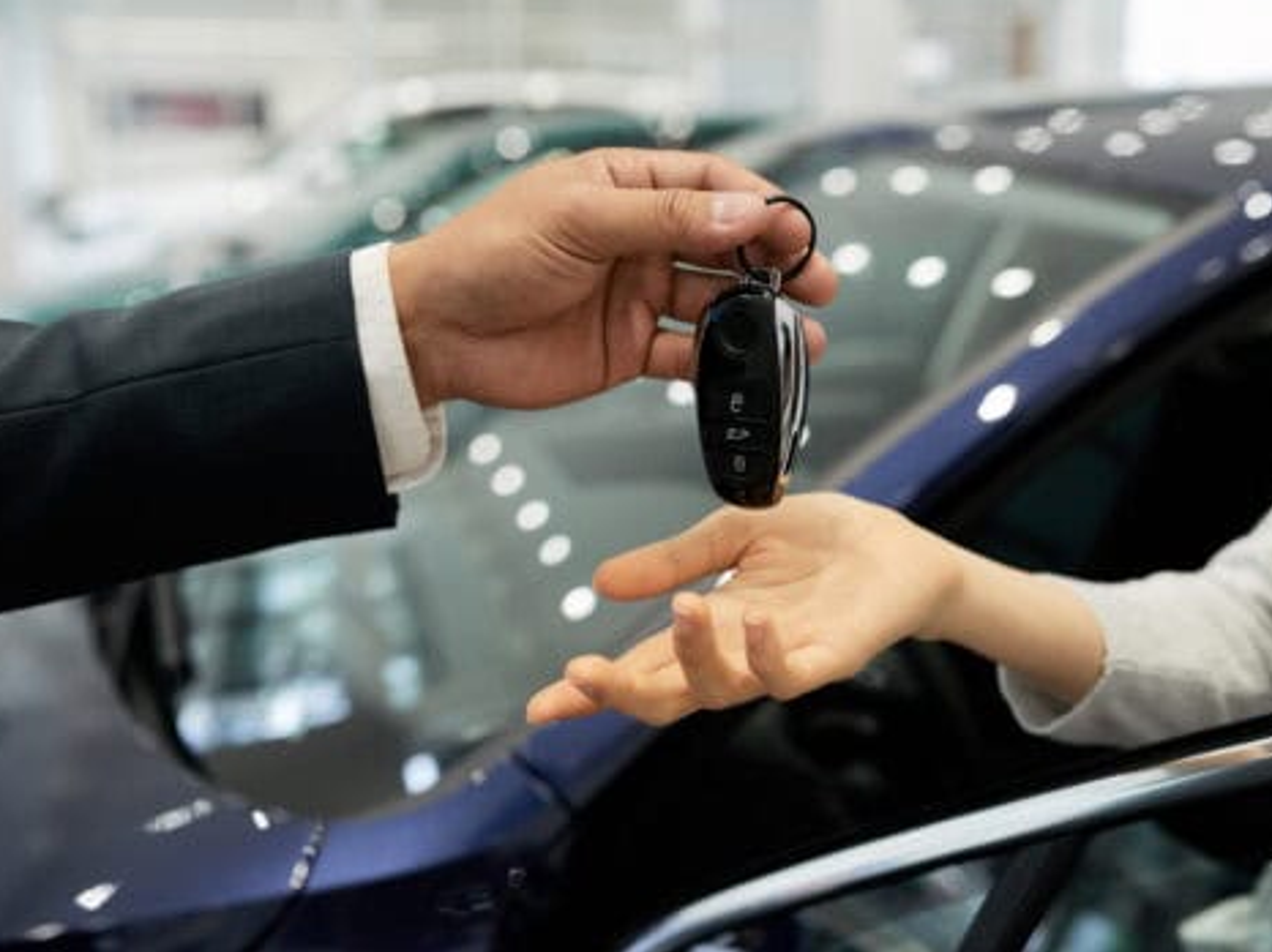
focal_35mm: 39
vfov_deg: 36.8
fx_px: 1432
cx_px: 674
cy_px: 464
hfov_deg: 47.9
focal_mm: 35
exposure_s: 1/250
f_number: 2.8
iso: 800
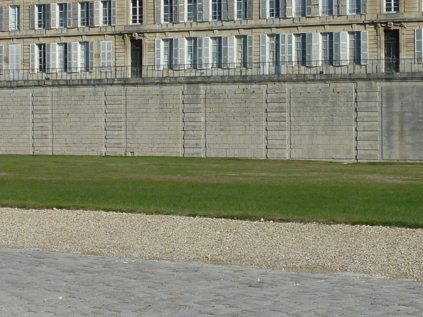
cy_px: 107
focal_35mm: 113
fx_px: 1381
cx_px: 142
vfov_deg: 13.1
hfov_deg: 17.4
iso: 80
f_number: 5.6
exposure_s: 1/500
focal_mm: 7.9
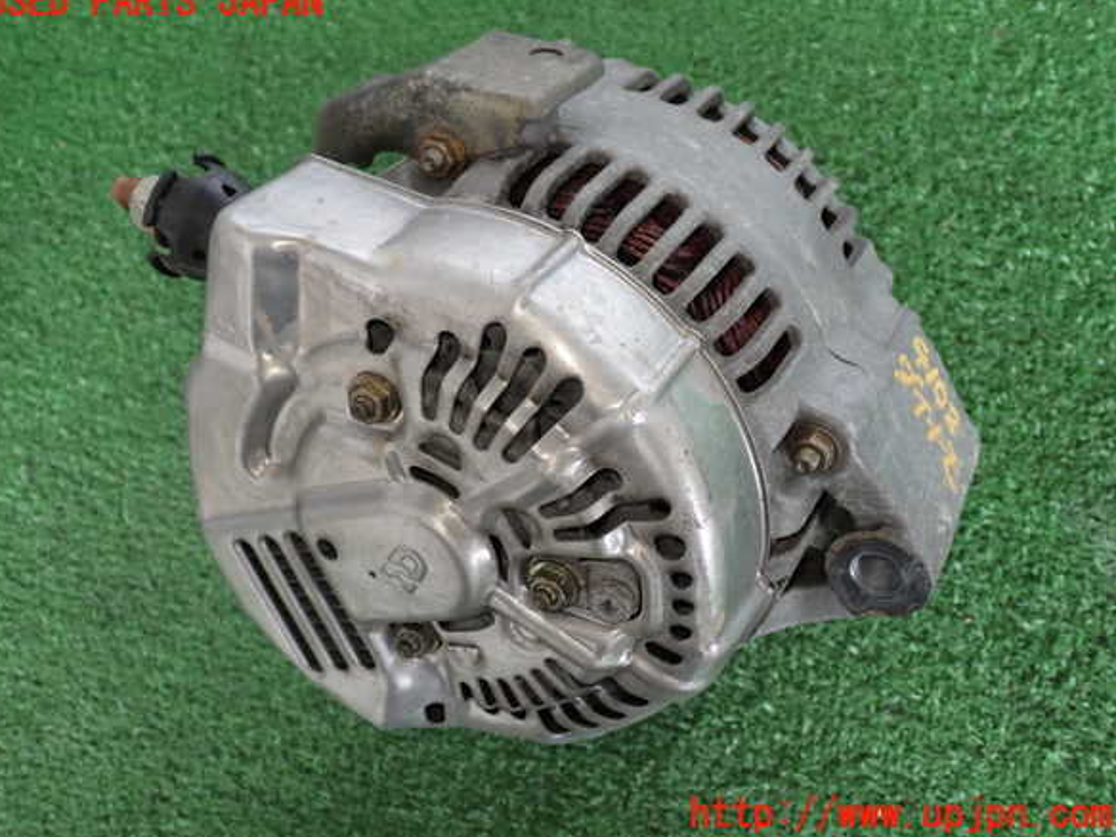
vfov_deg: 38.7
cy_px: 409
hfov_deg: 50.1
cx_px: 548
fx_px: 1193
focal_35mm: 37
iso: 200
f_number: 2.5
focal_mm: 6.37
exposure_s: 1/60
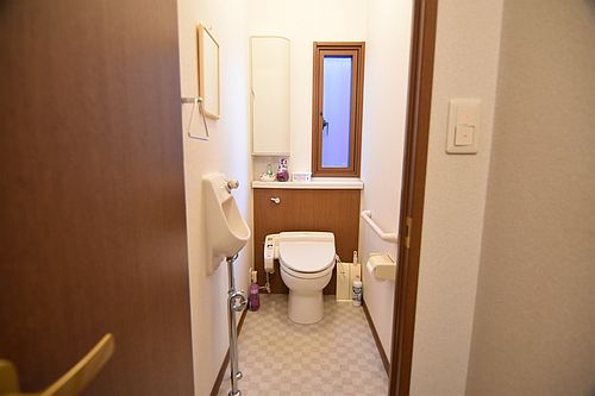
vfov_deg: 67.3
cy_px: 198
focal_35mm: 18
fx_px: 297
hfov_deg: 90.0
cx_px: 298
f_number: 4
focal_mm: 12
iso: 2500
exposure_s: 1/60
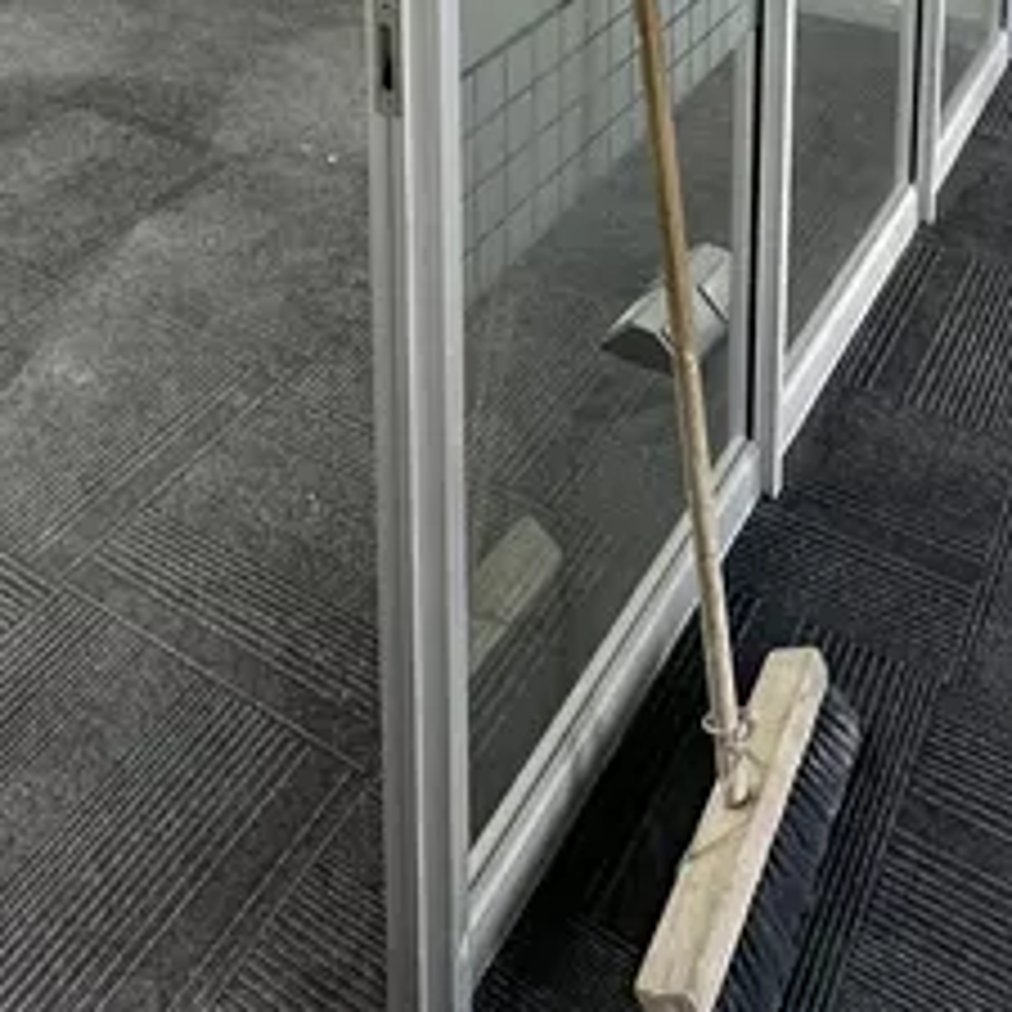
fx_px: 1455
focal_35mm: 44
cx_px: 333
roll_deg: +2.0
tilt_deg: -8.3
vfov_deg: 29.9
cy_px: -328
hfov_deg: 37.9
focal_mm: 2.22
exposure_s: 1/100
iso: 160
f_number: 2.2
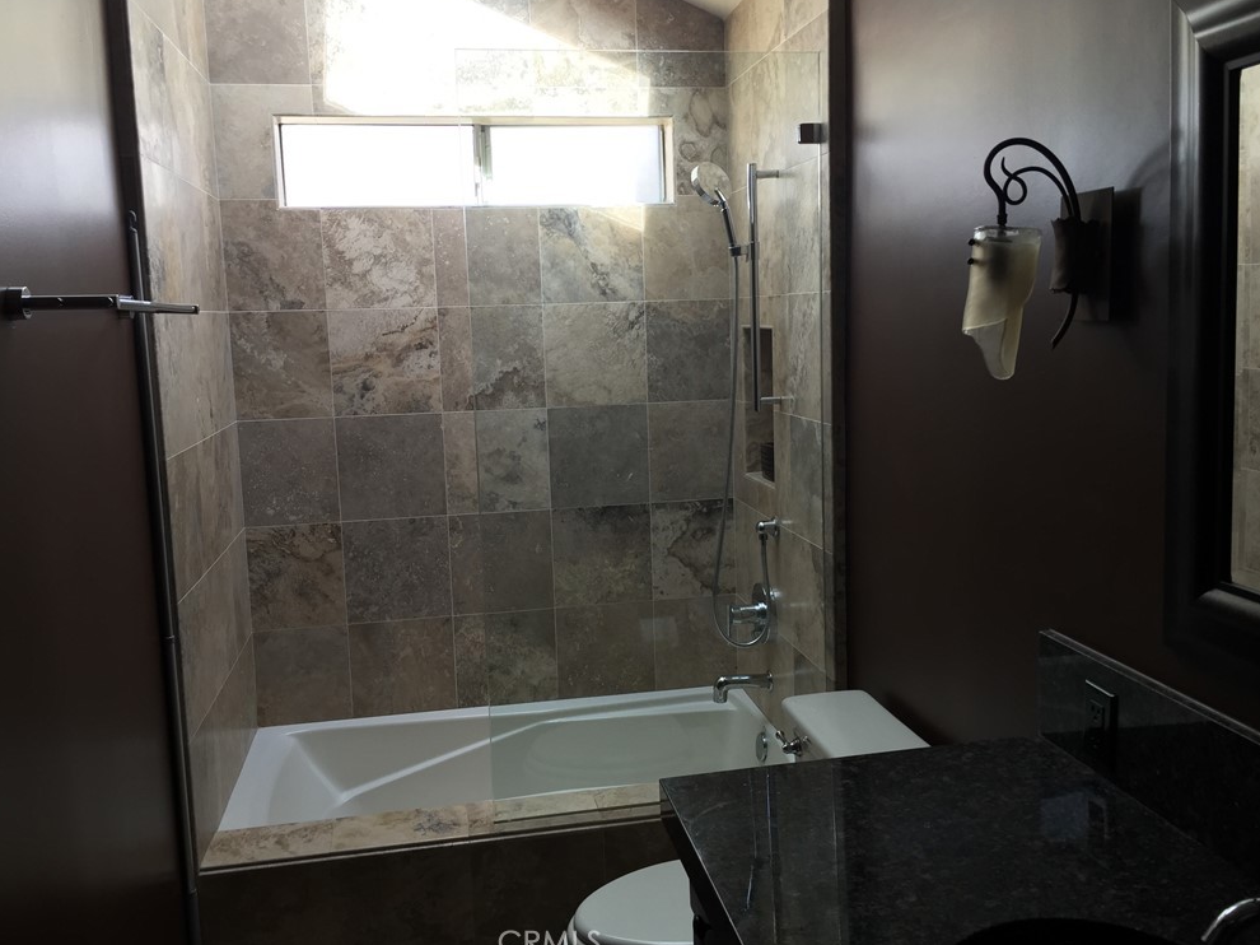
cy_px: 471
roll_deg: +1.5
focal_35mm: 30
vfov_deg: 46.8
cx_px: 627
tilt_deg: -6.5
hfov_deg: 60.0
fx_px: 1092
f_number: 2.2
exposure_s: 1/40
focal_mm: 4.15
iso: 32
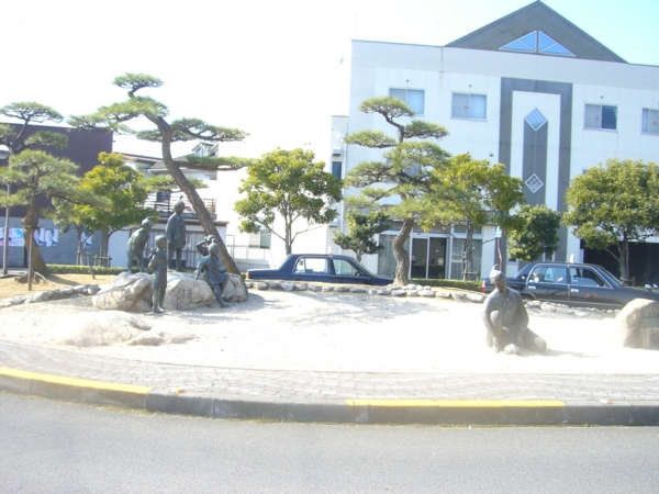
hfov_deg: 49.0
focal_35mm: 38
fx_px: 723
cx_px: 330
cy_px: 247
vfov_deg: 37.7
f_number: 4.3
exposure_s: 1/500
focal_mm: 6.2
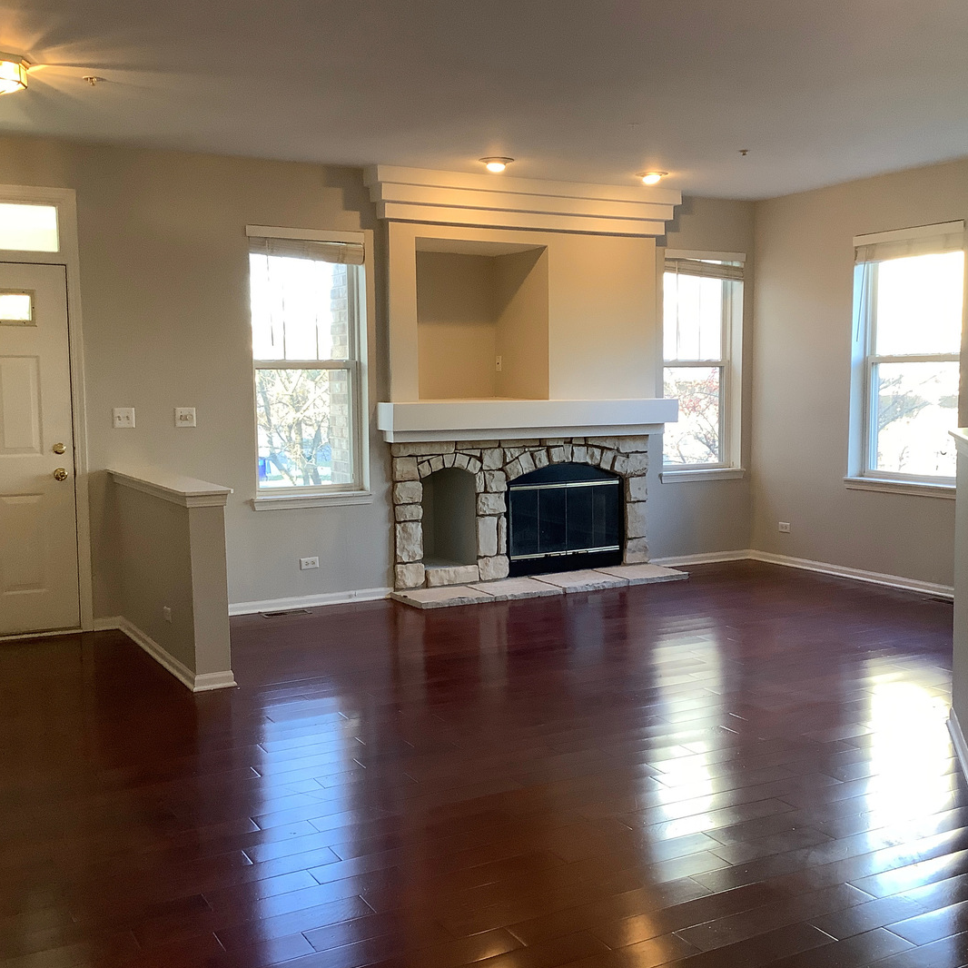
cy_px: 489
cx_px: 497
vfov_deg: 44.9
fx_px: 1171
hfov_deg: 44.9
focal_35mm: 37
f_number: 2.4
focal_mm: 3.3
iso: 125
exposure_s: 1/60
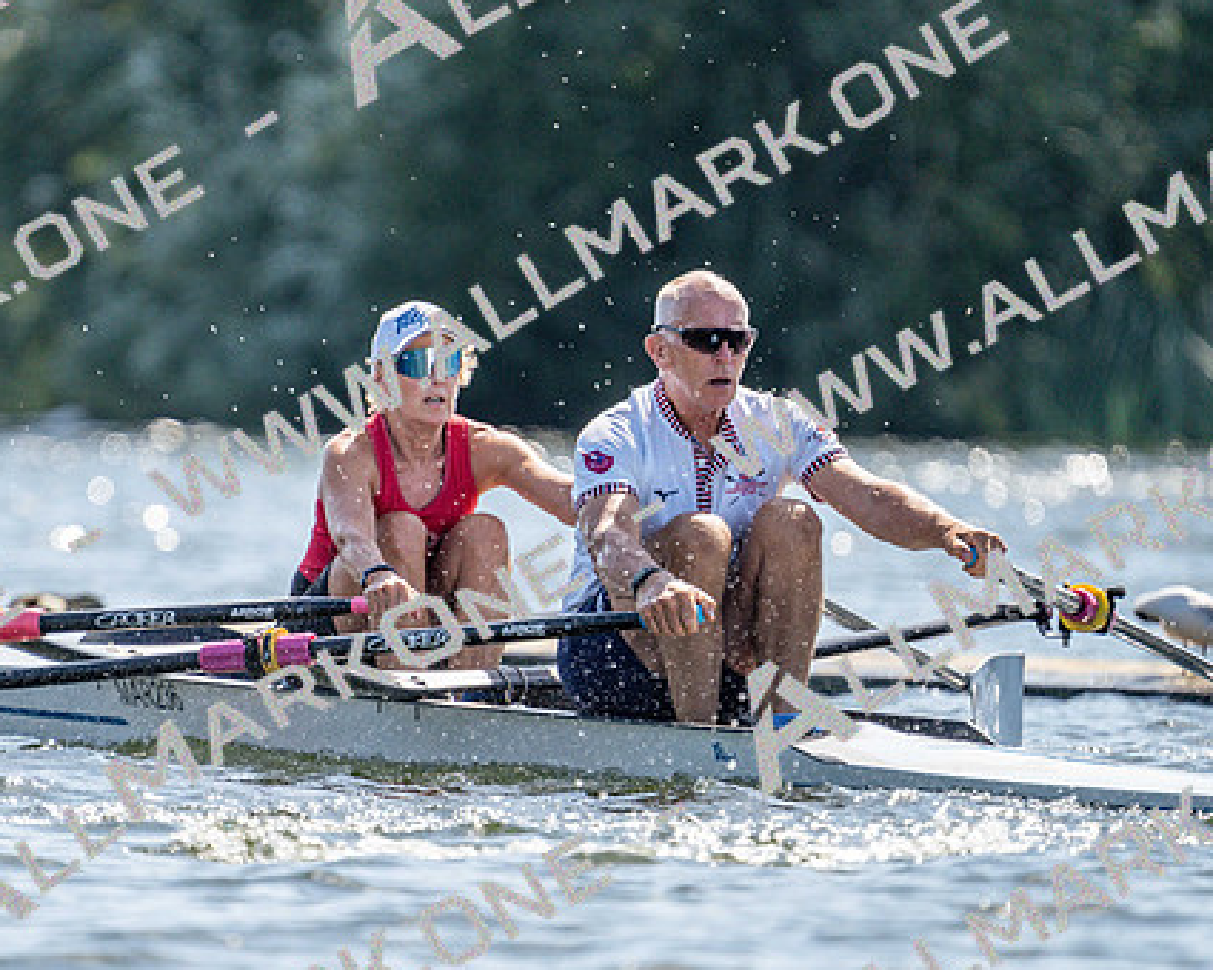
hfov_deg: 2.5
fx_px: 27607
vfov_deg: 2.0
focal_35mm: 769
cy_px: 526
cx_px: 502
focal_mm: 600
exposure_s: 1/2000
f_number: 6.3
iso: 500
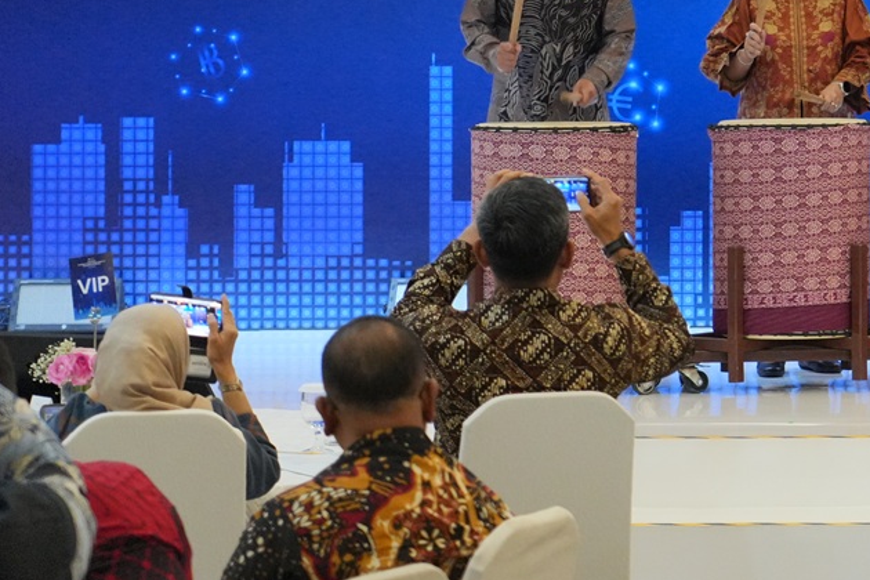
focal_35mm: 161
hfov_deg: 12.6
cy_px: 23
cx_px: 867
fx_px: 3891
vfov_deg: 8.5
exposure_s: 1/125
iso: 3200
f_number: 4
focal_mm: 65
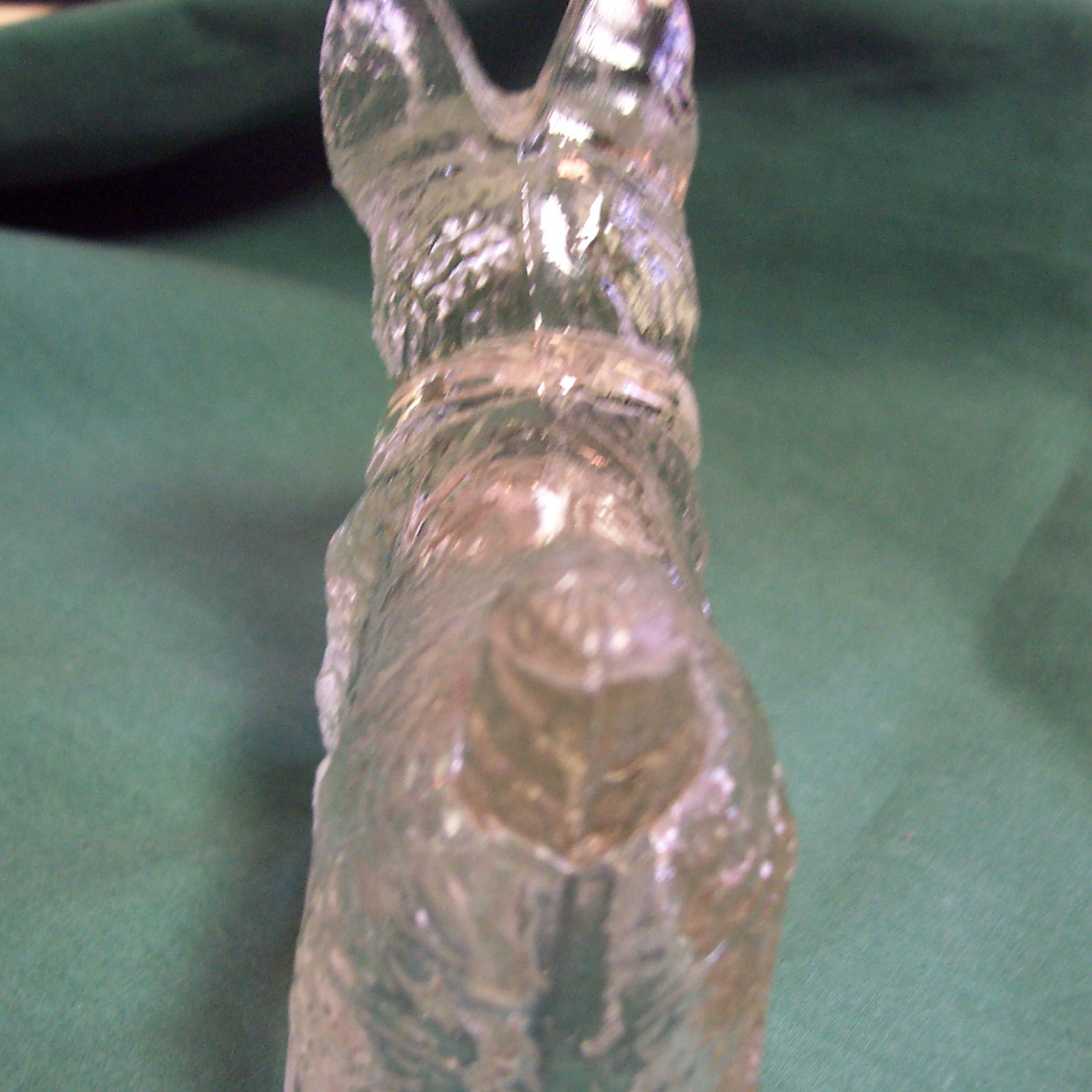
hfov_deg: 38.3
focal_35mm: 44
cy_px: 625
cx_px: 544
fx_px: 1570
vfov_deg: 38.3
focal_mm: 5.6
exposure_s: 1/20
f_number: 2.8
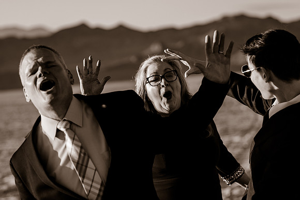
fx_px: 1166
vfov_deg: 9.8
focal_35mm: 140
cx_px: 134
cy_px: 106
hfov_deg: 14.7
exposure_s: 1/800
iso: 200
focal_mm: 82
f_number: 2.8
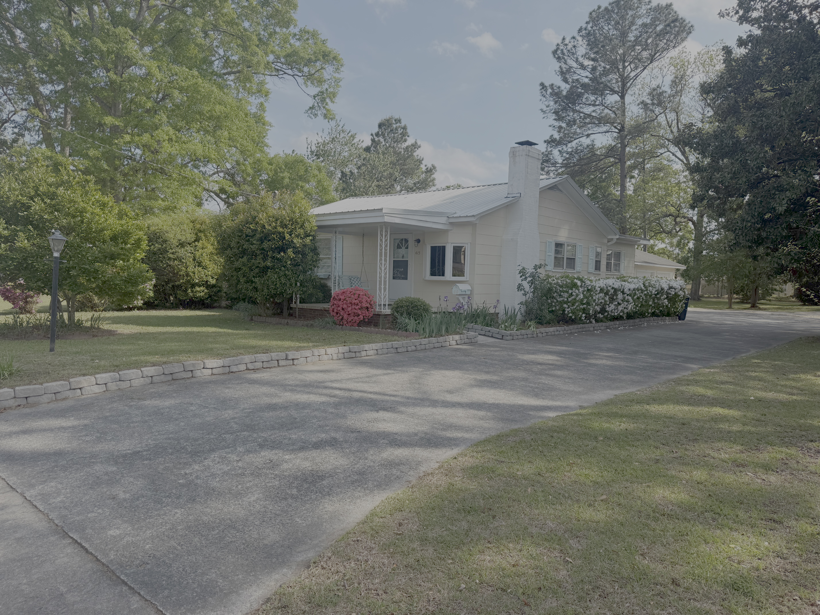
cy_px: 308
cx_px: 410
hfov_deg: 71.6
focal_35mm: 24
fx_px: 569
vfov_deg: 56.8
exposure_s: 1/2525
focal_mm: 6.76
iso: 80
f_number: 1.78
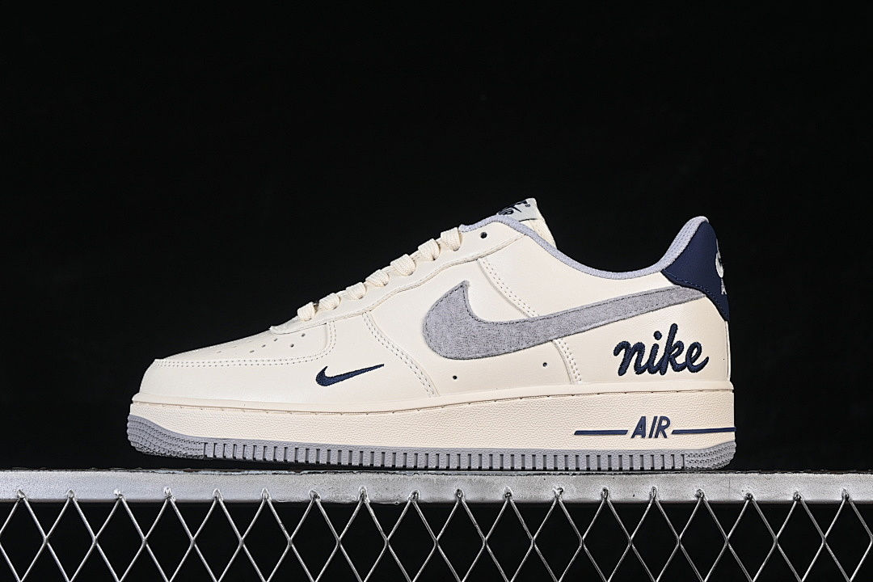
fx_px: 1819
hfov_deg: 27.0
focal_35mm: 75
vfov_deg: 18.2
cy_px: 291
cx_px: 436
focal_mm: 50
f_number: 8
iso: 160
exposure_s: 1/80
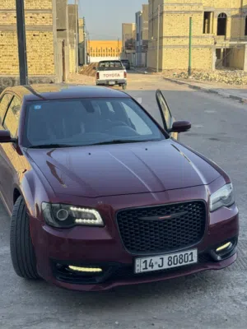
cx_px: 124
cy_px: 164
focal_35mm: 48
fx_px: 457
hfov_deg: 30.3
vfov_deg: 39.7
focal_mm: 6.76
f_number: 1.78
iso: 64
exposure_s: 1/1027
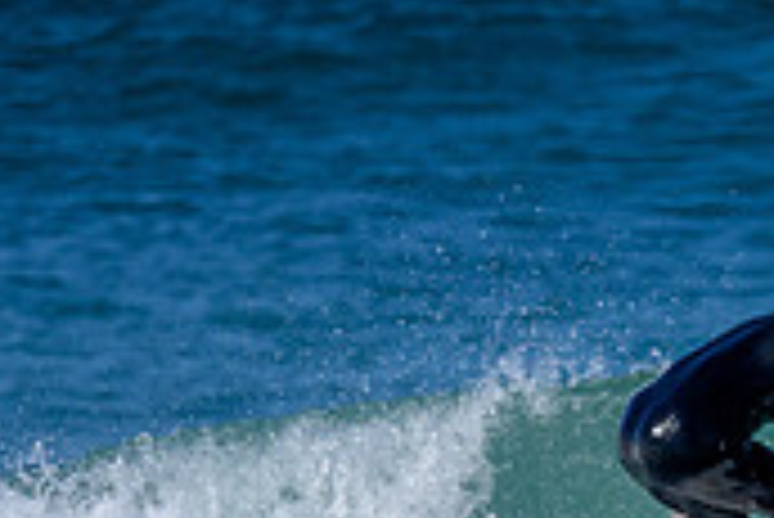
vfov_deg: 0.4
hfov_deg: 0.6
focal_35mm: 3713
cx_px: 892
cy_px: 772
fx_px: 79895
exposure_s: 1/2000
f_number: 6.3
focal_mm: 800
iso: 280
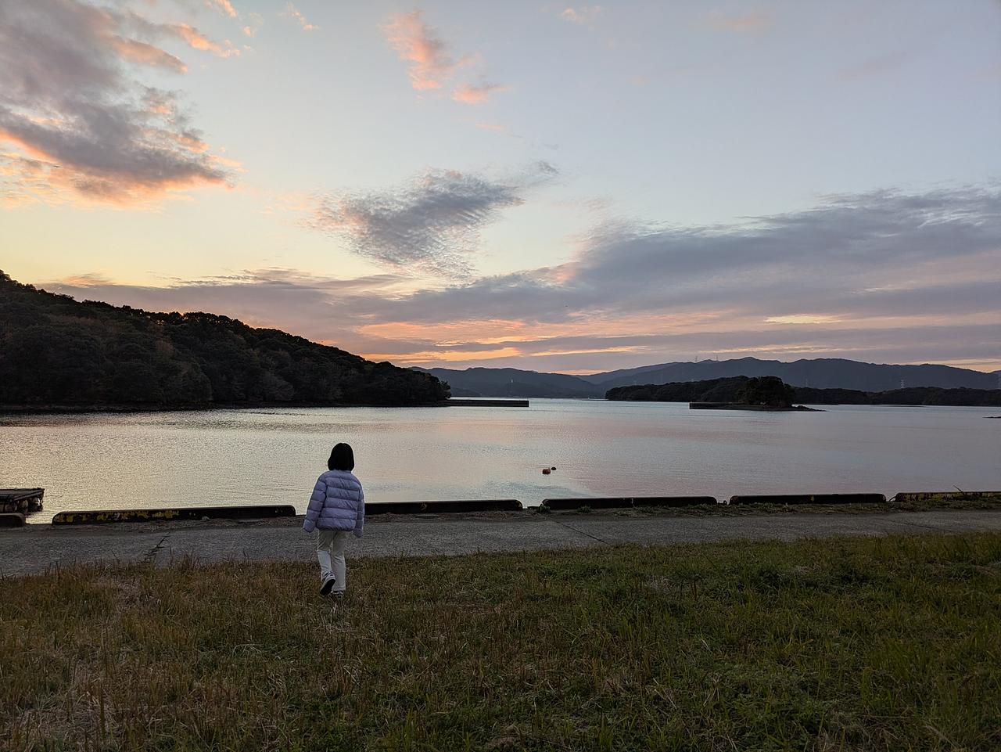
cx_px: 500
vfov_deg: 54.9
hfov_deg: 69.4
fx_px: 723
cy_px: 376
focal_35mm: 25
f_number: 1.89
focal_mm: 5.43
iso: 47
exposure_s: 1/395
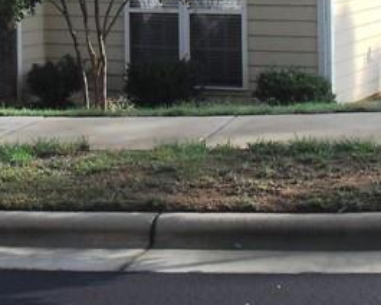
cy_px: -224
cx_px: 129
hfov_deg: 14.6
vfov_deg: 11.0
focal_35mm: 132
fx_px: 1488
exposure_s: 1/90
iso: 80
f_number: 8.4
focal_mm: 6.3
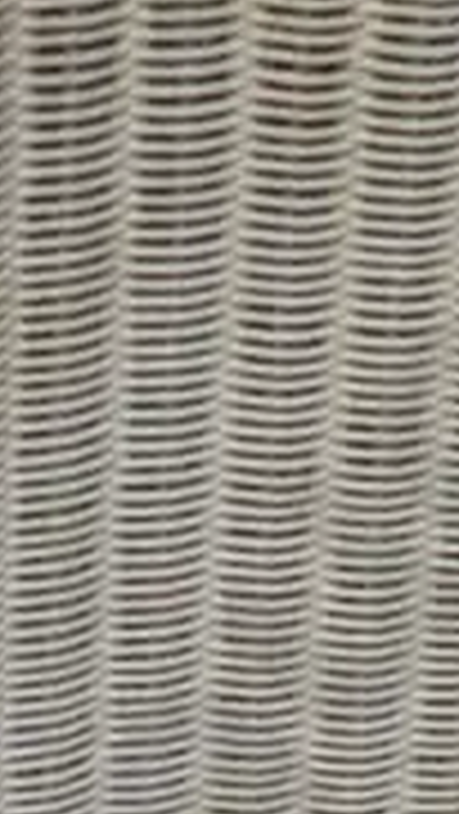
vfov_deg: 8.7
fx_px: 5337
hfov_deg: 4.9
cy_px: 576
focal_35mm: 247
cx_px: 364
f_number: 4.4
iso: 200
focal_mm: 20
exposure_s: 1/60
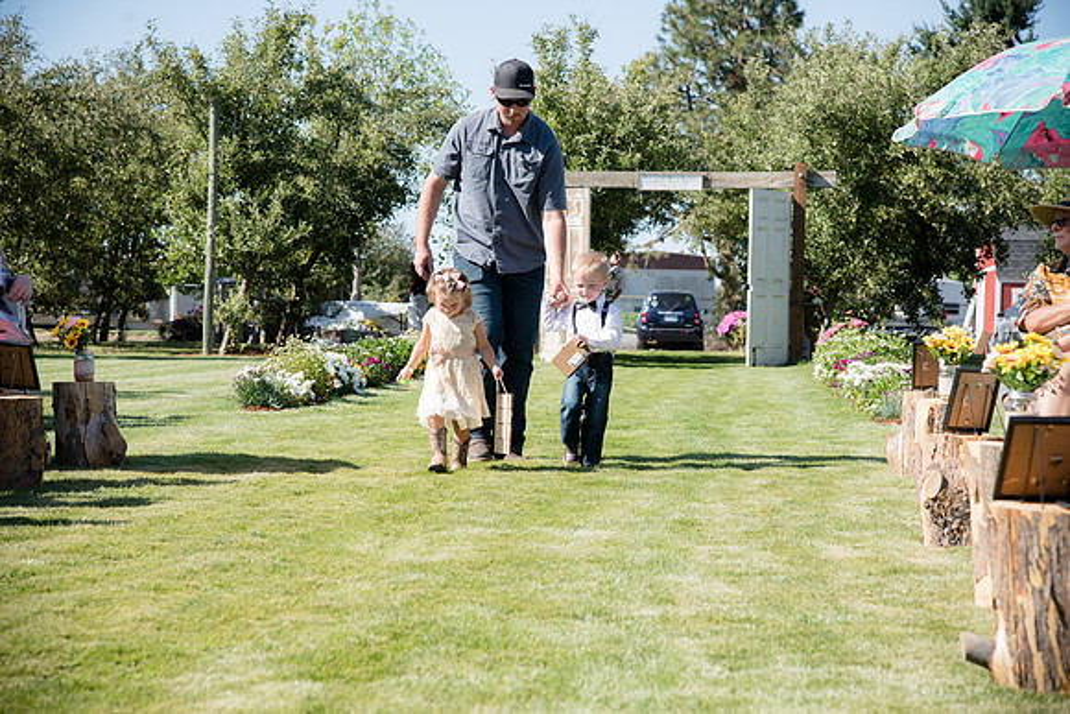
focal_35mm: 85
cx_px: 535
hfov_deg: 23.9
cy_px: 357
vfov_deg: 16.1
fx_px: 2527
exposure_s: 1/320
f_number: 6.3
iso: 160
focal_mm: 85
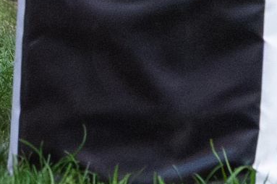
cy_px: -418
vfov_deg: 0.9
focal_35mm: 1547
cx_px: -270
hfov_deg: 1.3
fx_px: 11898
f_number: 7.1
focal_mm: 140
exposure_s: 1/1250
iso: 1600
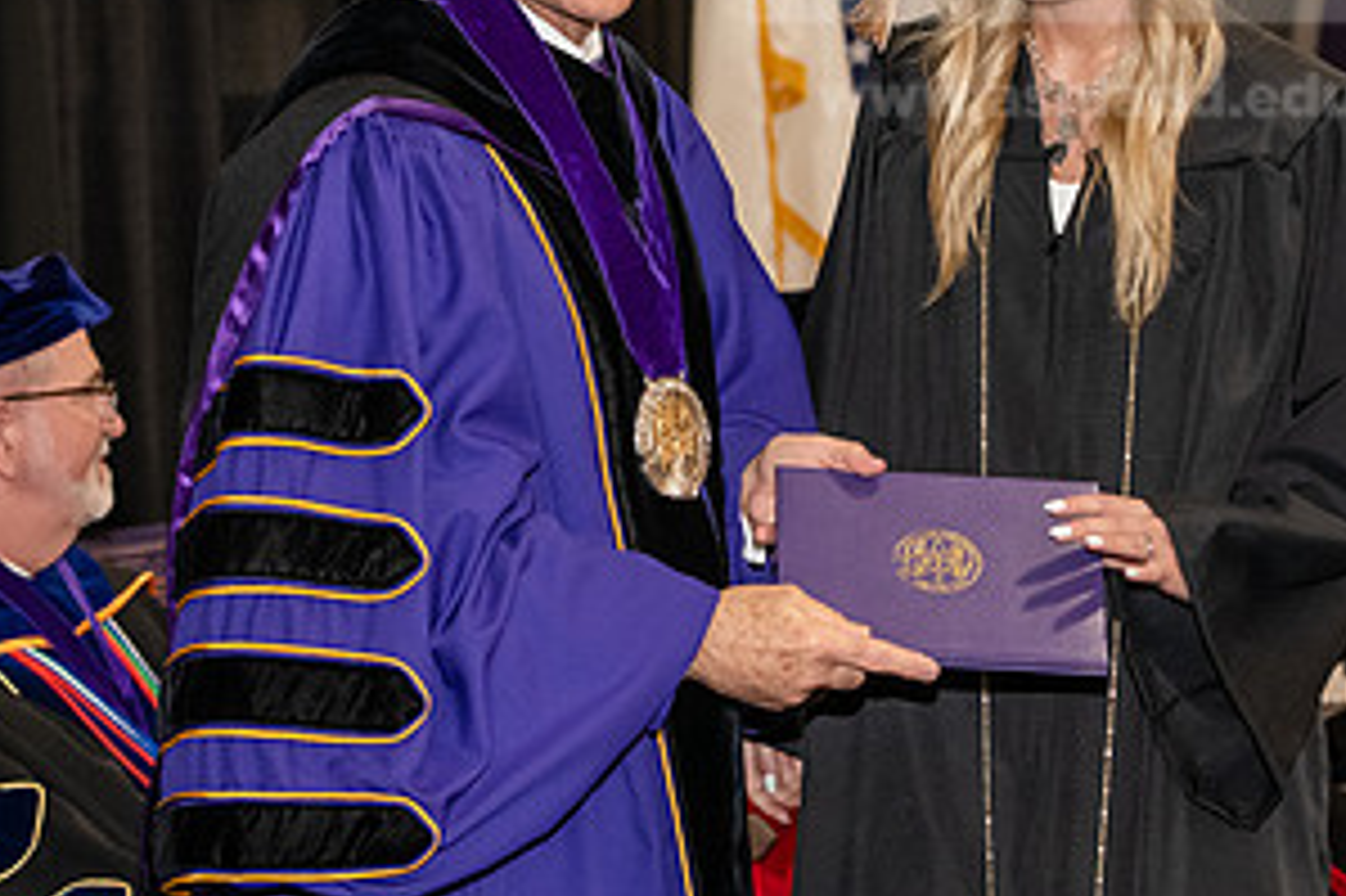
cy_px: 191
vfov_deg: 10.0
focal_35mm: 136
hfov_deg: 15.1
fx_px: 5082
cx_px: 612
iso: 2500
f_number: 5
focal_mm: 70
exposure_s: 1/200
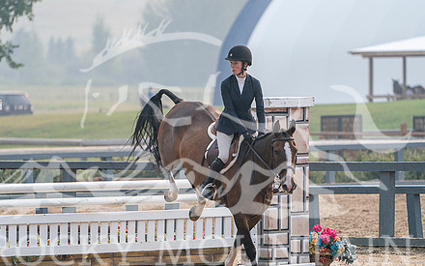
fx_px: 5571
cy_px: 163
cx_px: 204
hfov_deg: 4.4
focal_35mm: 481
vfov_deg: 2.7
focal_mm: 358
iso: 500
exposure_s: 1/1000
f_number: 5.6
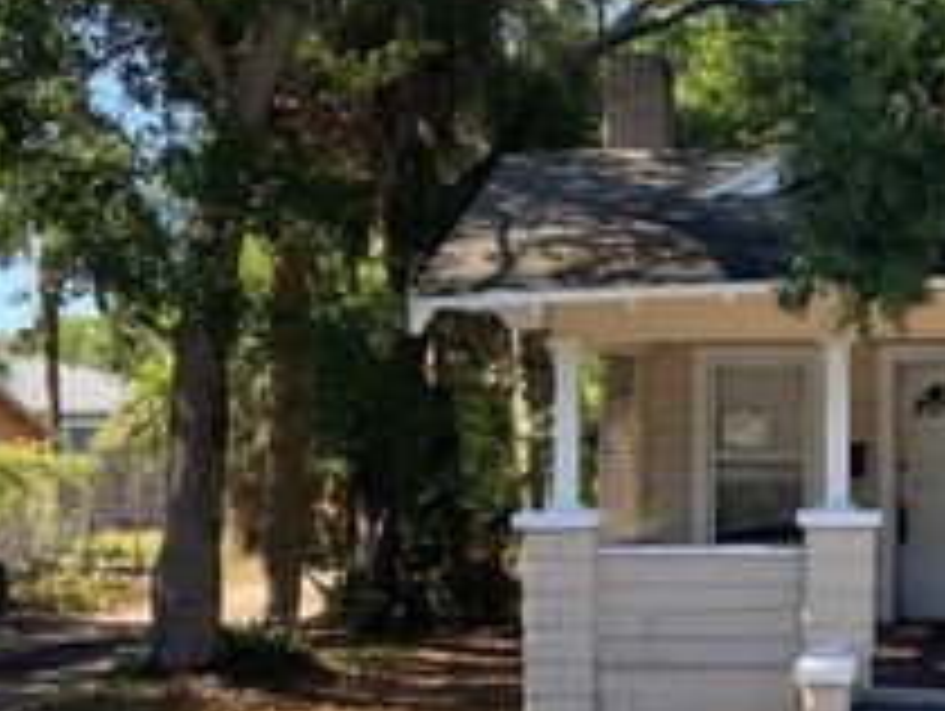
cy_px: 380
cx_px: 896
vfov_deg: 21.3
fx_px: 1886
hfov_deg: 26.9
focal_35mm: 69
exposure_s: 1/482
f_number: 1.8
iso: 16
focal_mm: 3
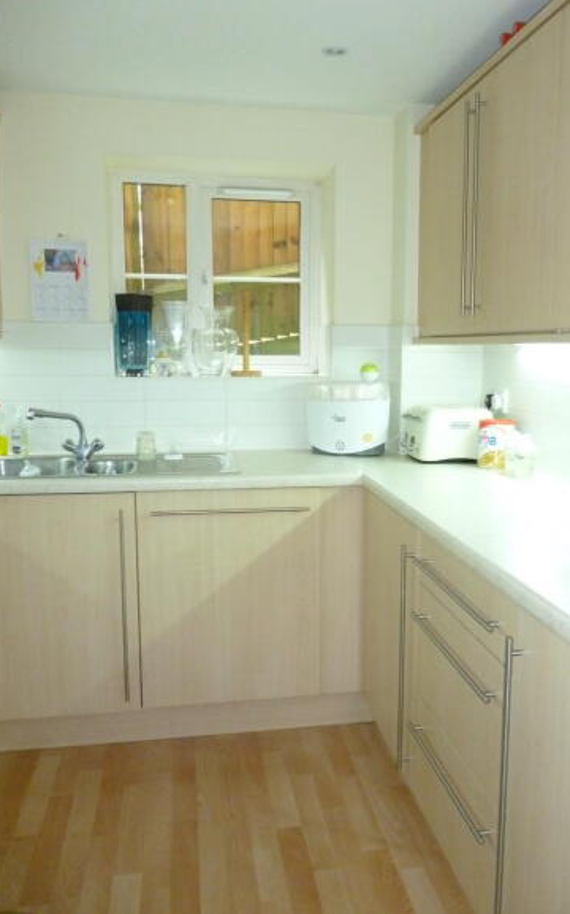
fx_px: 747
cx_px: 338
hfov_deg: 41.6
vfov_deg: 62.9
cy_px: 460
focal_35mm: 30
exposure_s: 1/60
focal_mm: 5
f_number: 3.1
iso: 500
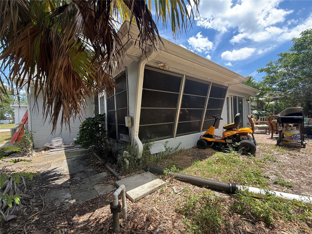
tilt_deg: +0.2
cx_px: 156
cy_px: 117
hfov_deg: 102.1
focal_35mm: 14
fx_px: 126
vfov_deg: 85.7
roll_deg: +1.6
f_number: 2.2
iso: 50
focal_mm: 2.22
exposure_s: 1/239
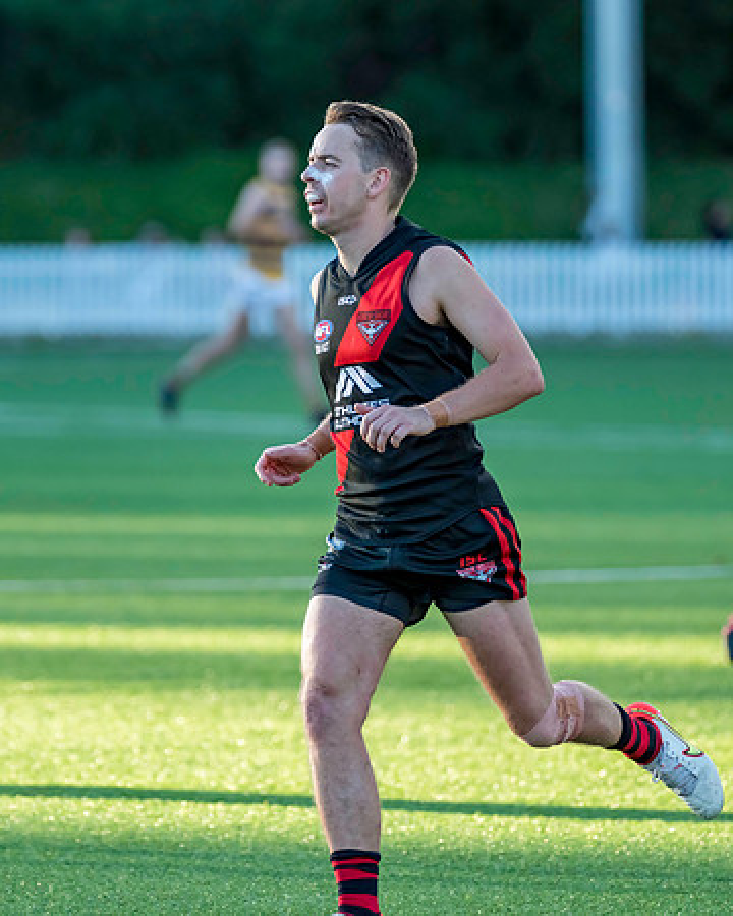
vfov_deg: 4.8
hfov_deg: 3.8
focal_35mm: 404
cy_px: 440
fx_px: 10946
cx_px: 289
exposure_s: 1/2000
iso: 800
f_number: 4
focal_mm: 270
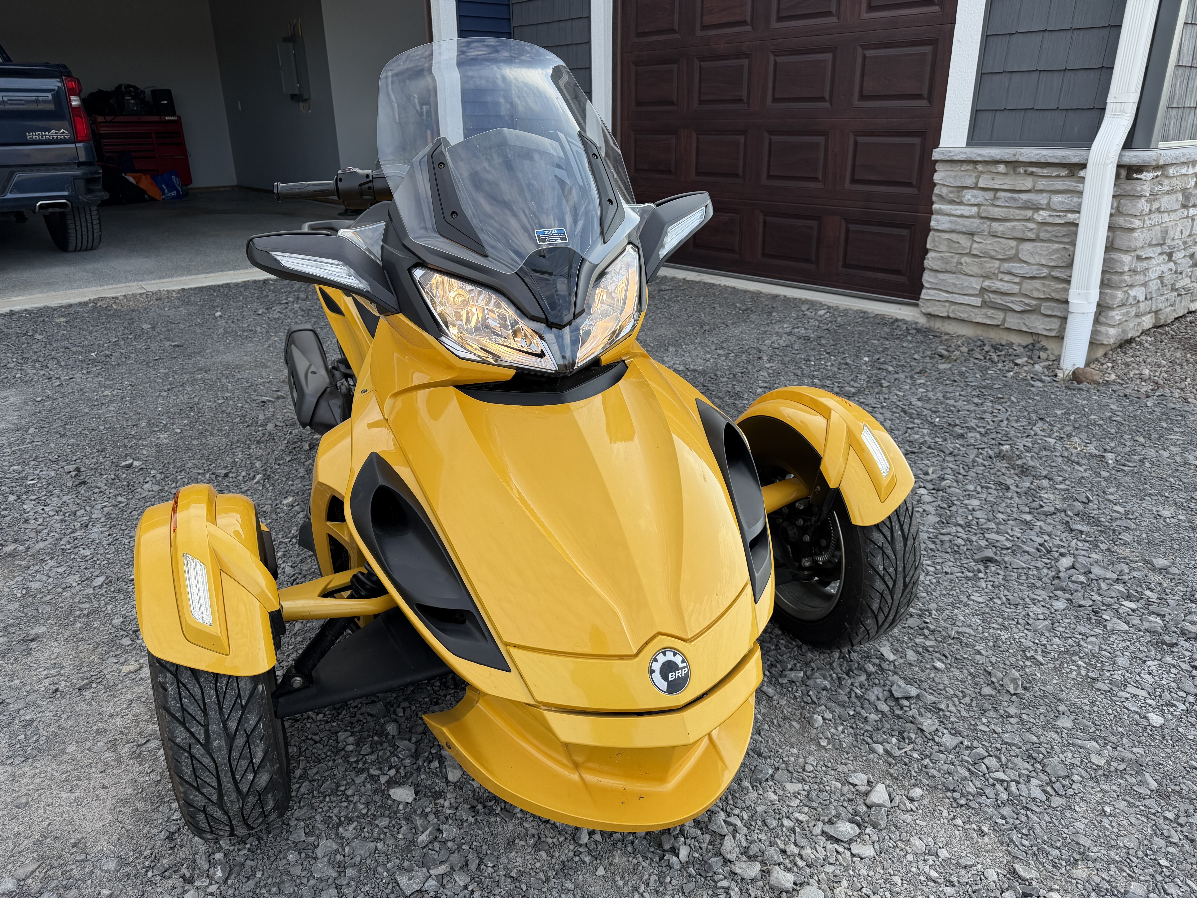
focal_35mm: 24
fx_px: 830
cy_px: 449
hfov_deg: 71.6
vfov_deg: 56.8
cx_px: 598
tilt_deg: -21.9
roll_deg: +0.4
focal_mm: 6.76
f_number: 1.78
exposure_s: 1/1106
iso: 80
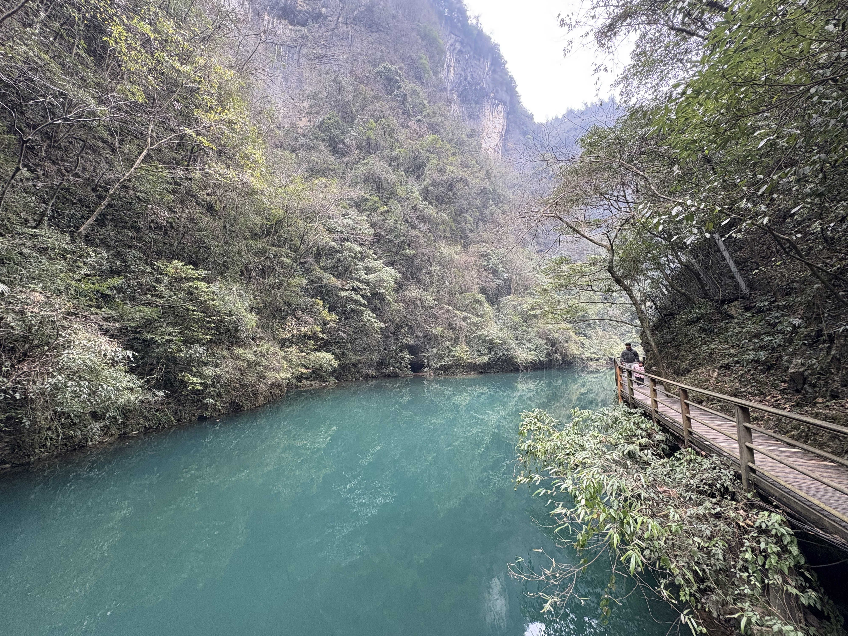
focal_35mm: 14
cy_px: 318
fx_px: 343
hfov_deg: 102.1
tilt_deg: +4.6
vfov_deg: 85.7
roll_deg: -0.6
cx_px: 424
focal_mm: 2.22
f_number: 2.2
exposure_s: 1/99
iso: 125
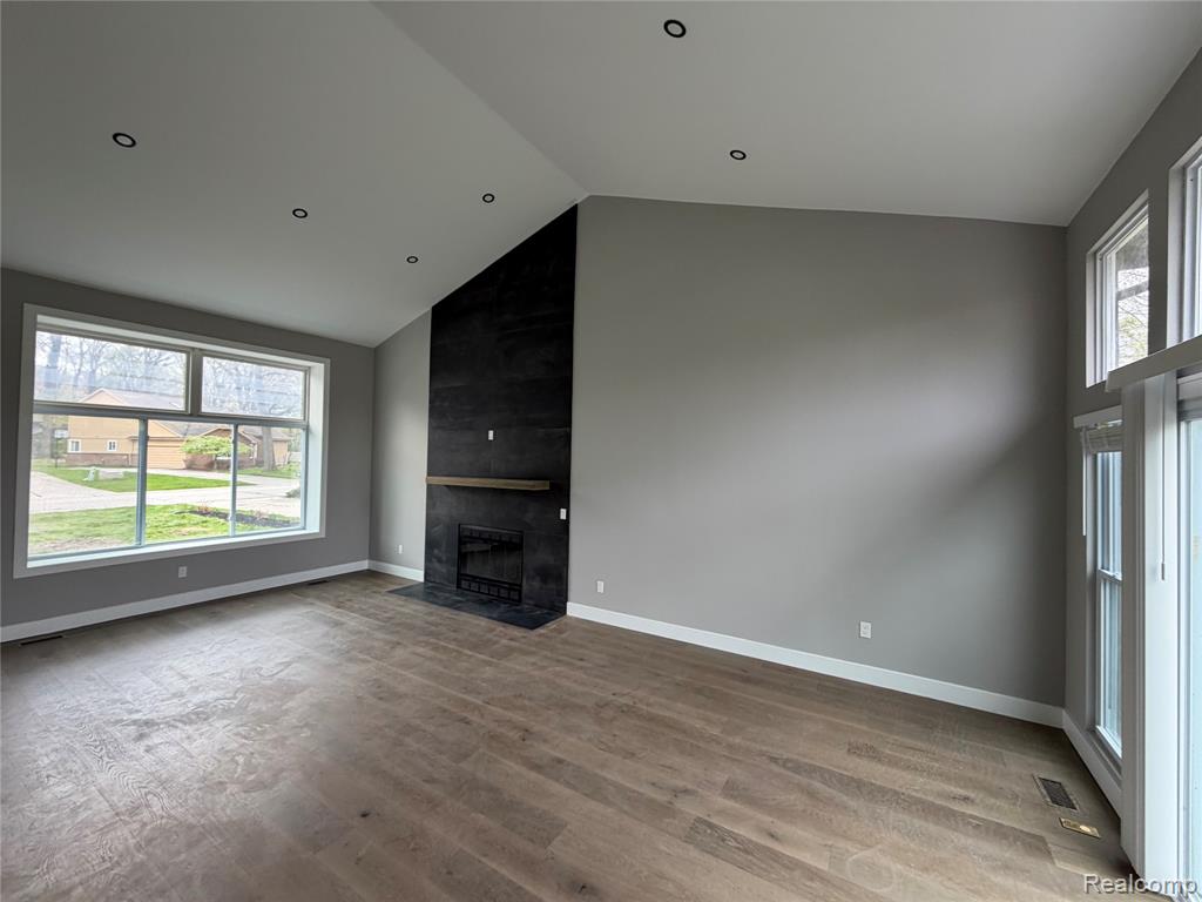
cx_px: 601
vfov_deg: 85.7
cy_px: 451
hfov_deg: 102.1
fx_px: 486
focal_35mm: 14
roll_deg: -1.8
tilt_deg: -0.6
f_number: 2.2
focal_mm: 2.22
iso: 80
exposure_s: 1/121
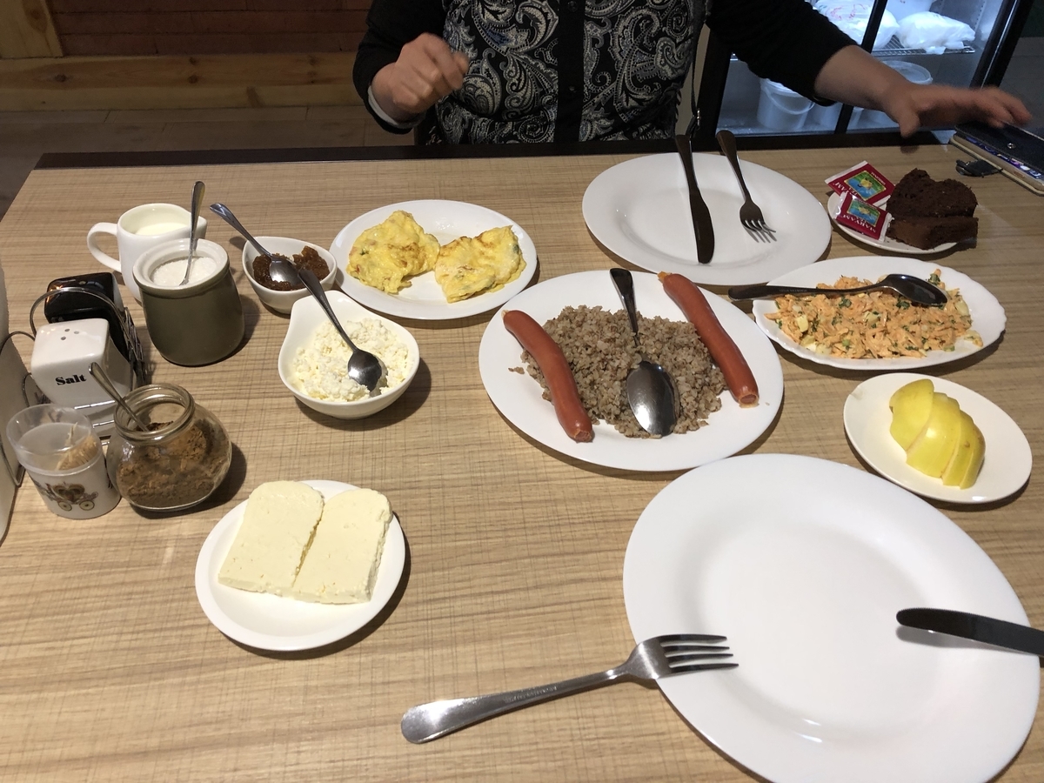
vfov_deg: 49.7
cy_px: 392
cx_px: 522
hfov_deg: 63.4
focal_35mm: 28
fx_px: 844
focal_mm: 4
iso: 40
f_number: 1.8
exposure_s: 1/17
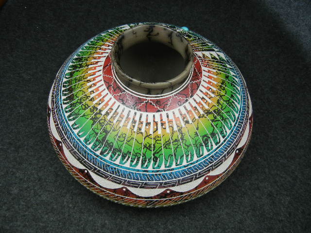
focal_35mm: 34
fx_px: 305
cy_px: 116
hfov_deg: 54.0
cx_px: 156
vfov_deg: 41.8
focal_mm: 6.2
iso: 400
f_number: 3.6
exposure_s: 1/37.3
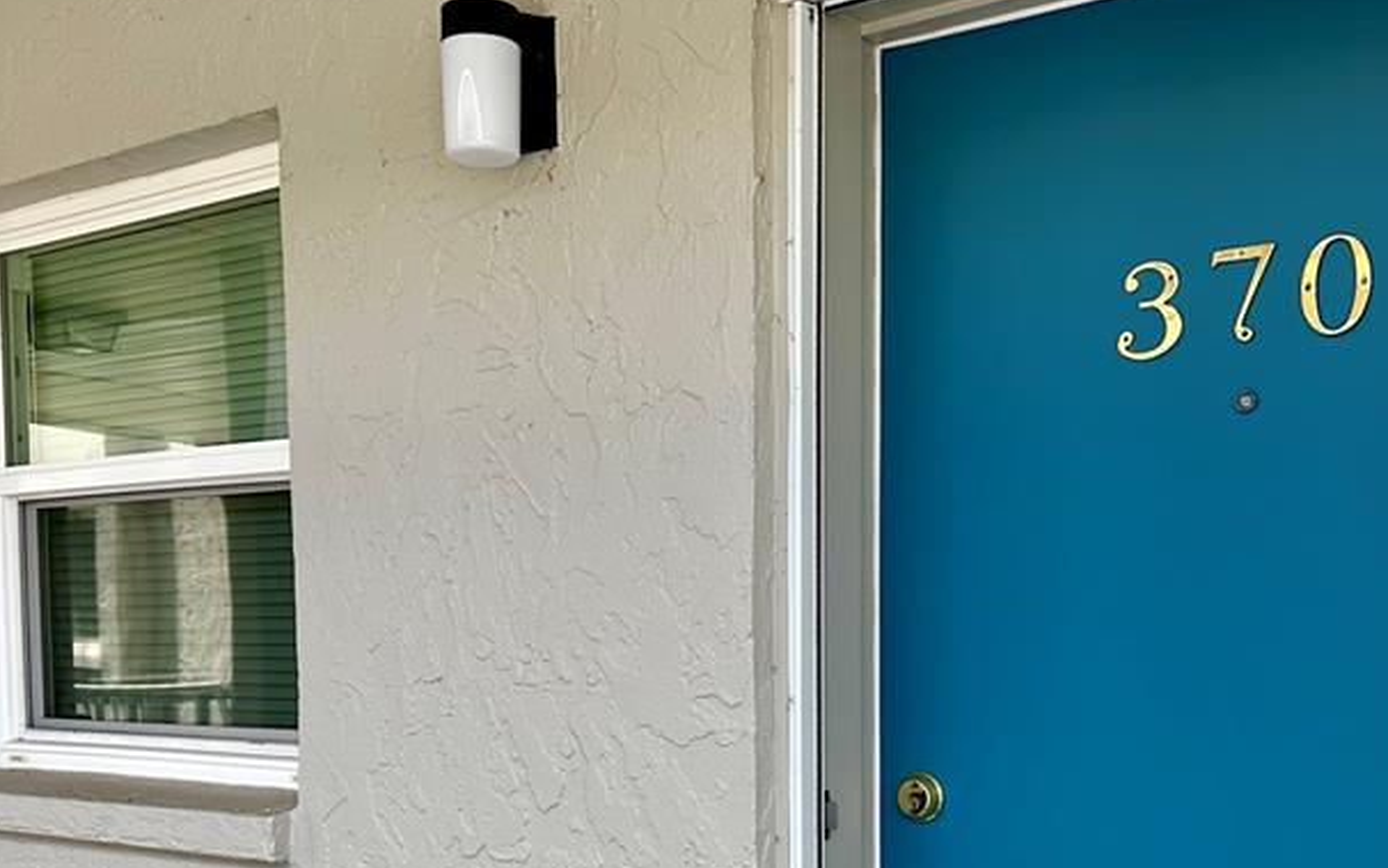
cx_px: 788
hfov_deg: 46.1
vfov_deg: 29.2
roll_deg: +0.3
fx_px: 1627
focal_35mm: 43
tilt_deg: -3.1
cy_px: 699
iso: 80
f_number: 1.78
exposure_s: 1/412
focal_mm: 6.86
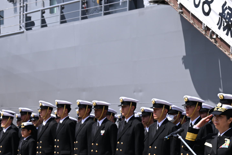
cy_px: 112
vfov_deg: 10.9
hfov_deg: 16.3
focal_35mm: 126
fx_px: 812
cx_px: 109
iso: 100
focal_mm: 44
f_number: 8
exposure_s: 1/250
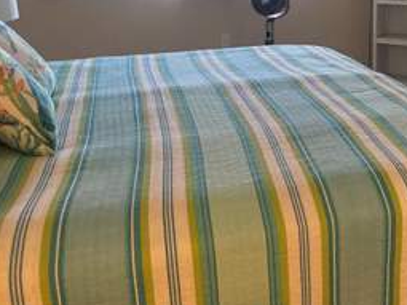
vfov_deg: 28.4
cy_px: 27
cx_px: 326
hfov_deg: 37.5
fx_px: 576
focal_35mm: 49
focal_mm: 5.96
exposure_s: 1/60
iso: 400
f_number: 1.6
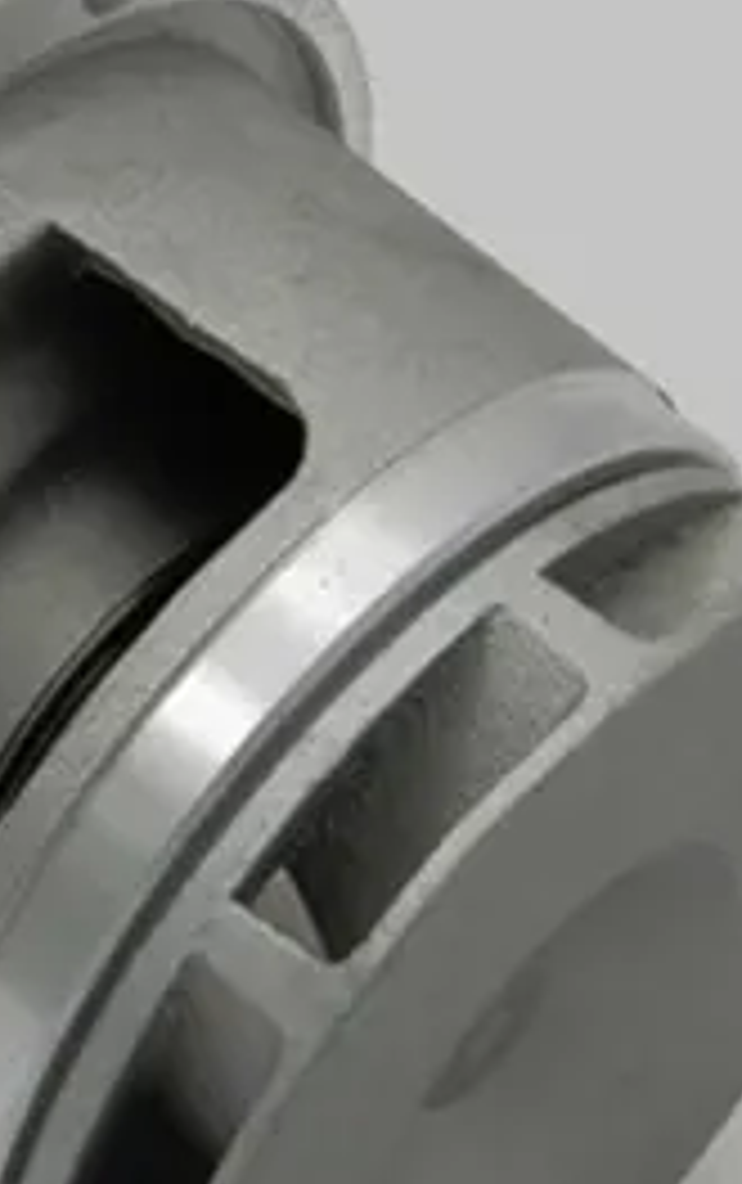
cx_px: -351
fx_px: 8518
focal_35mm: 264
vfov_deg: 7.9
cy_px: 936
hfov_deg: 5.0
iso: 125
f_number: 4.2
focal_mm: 14.6
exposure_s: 1/160
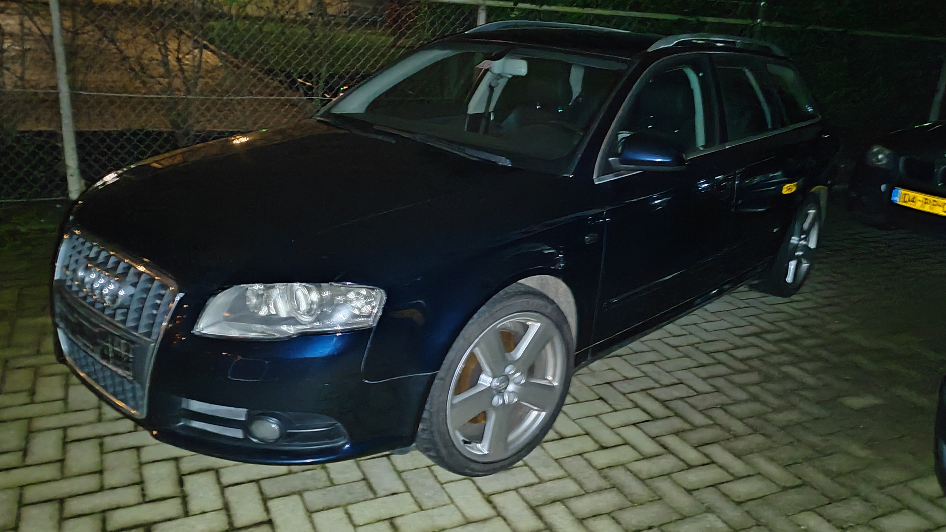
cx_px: 477
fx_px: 753
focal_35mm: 30
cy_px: 255
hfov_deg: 64.3
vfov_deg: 38.9
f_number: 1.9
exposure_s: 1/14.3
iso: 21925
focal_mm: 5.52
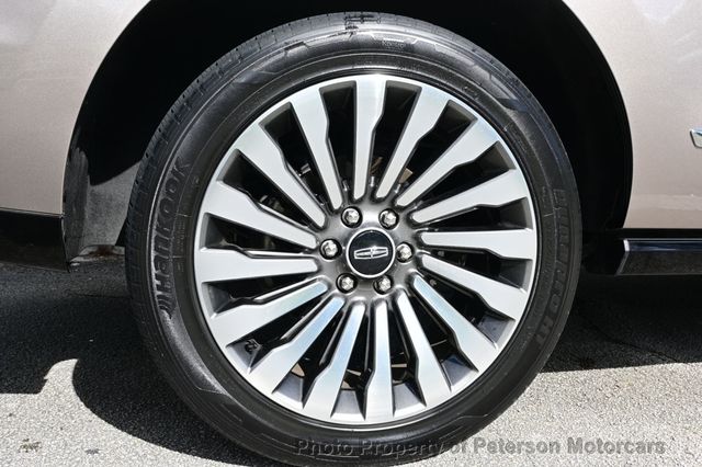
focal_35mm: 34
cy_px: 234
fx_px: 672
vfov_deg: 38.3
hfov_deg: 55.1
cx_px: 351
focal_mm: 23
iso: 100
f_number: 7.1
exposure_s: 1/200
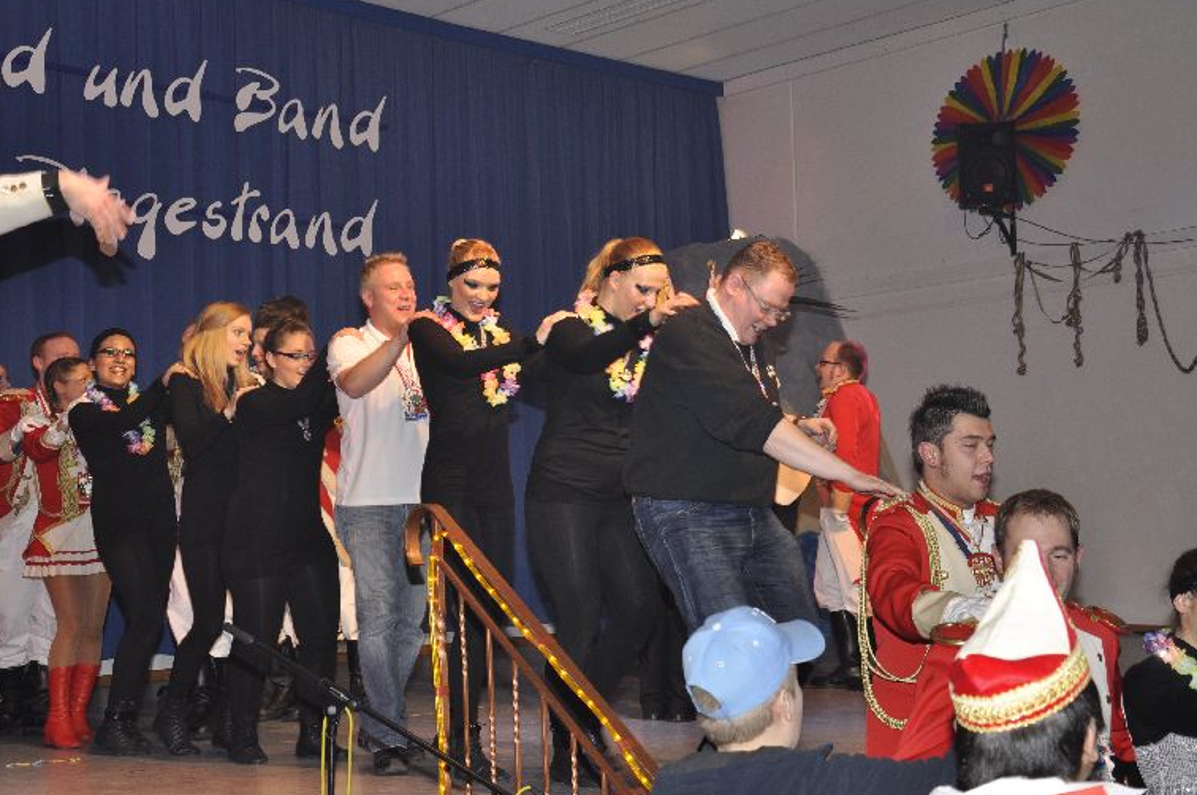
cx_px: 613
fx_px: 1844
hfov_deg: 36.0
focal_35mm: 56
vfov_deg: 24.3
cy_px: 378
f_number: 5
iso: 400
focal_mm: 35
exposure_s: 1/60
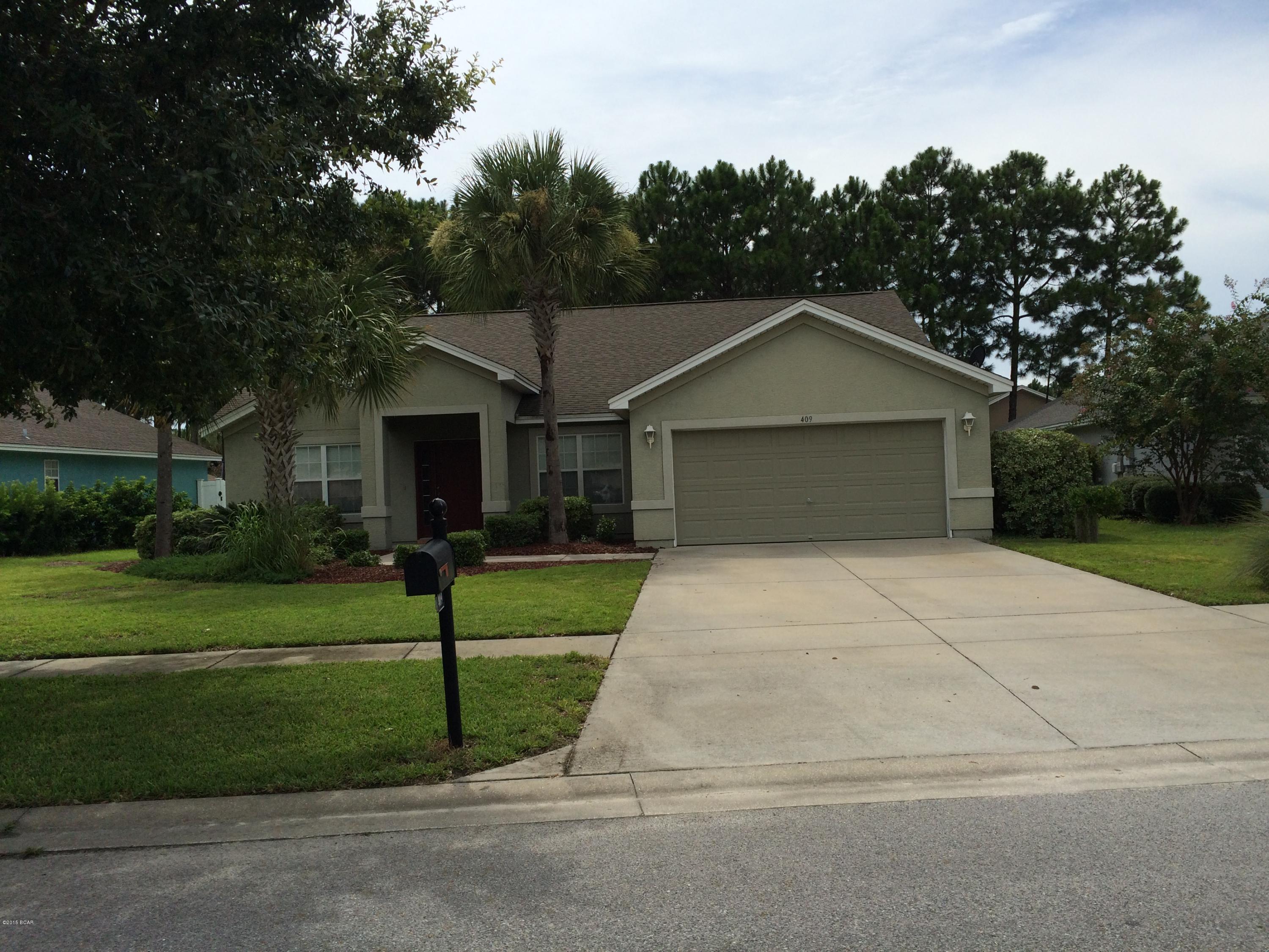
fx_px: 1063
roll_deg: +0.9
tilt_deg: -0.9
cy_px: 476
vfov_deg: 48.2
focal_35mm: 29
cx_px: 634
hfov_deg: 61.7
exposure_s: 1/3425
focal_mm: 4.15
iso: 32
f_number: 2.2
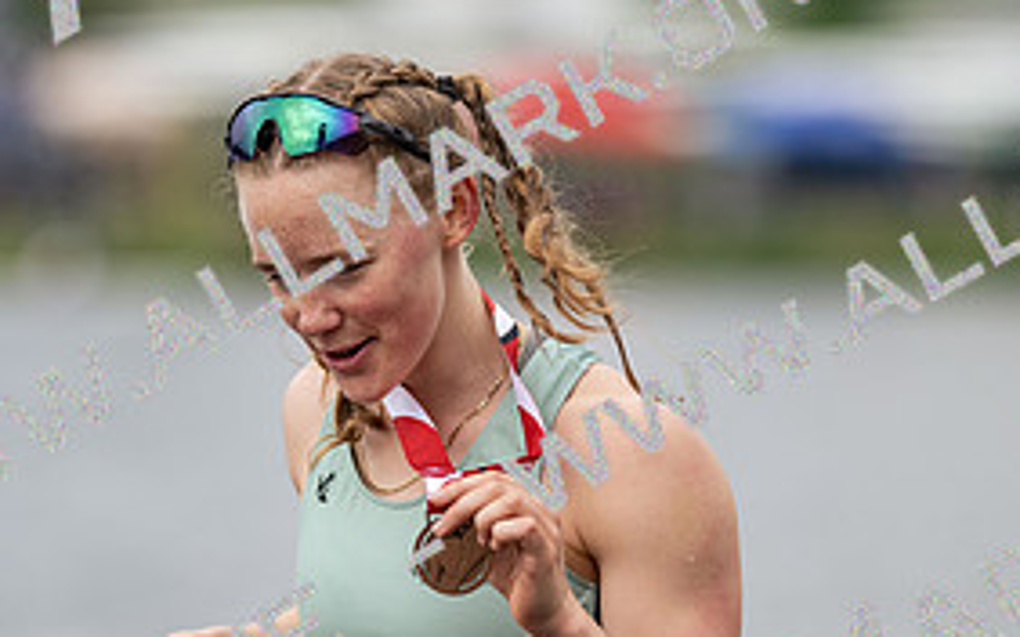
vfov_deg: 4.6
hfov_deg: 7.4
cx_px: 239
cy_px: 574
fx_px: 7864
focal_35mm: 283
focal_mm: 135
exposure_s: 1/2000
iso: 64
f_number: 1.8
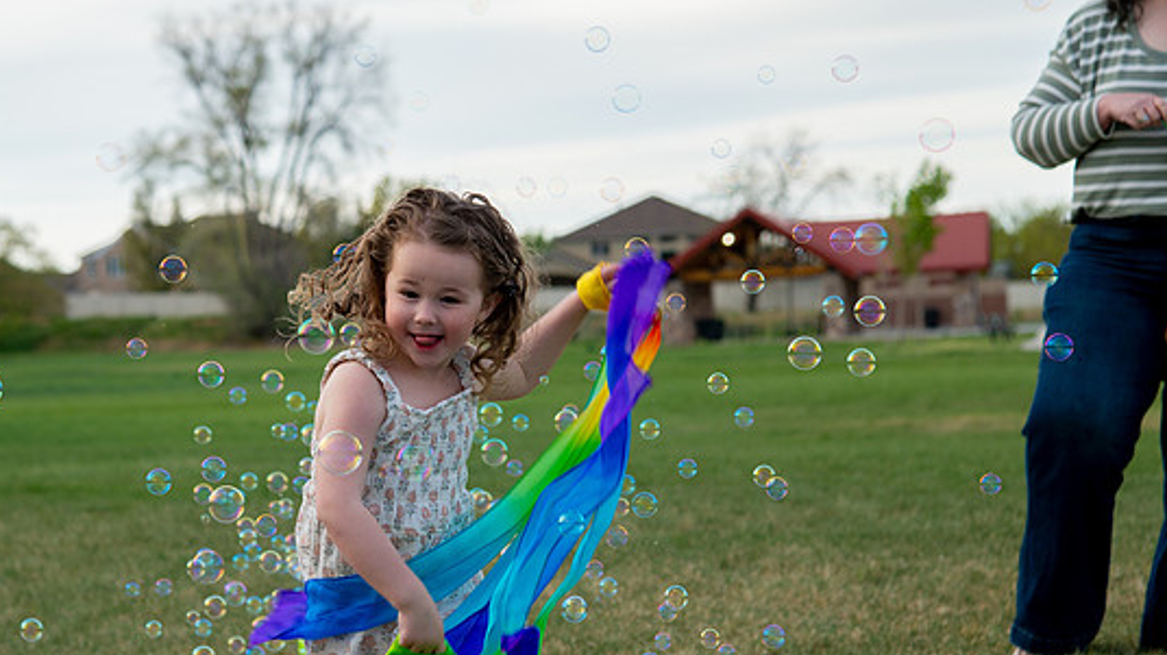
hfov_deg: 18.6
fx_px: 3557
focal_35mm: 115
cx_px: 400
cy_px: 390
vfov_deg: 10.5
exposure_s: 1/400
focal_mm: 75
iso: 200
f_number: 5
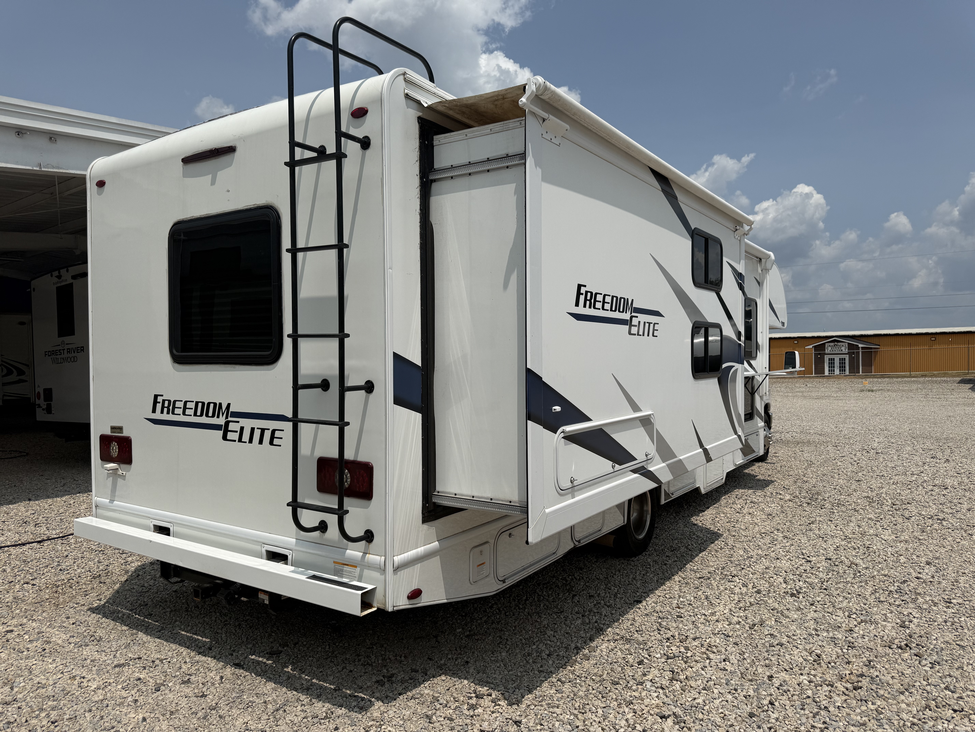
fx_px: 676
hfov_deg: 71.6
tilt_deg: -0.5
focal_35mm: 24
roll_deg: -0.4
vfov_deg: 56.8
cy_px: 366
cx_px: 488
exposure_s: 1/14286
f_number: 1.78
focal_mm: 6.76
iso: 80
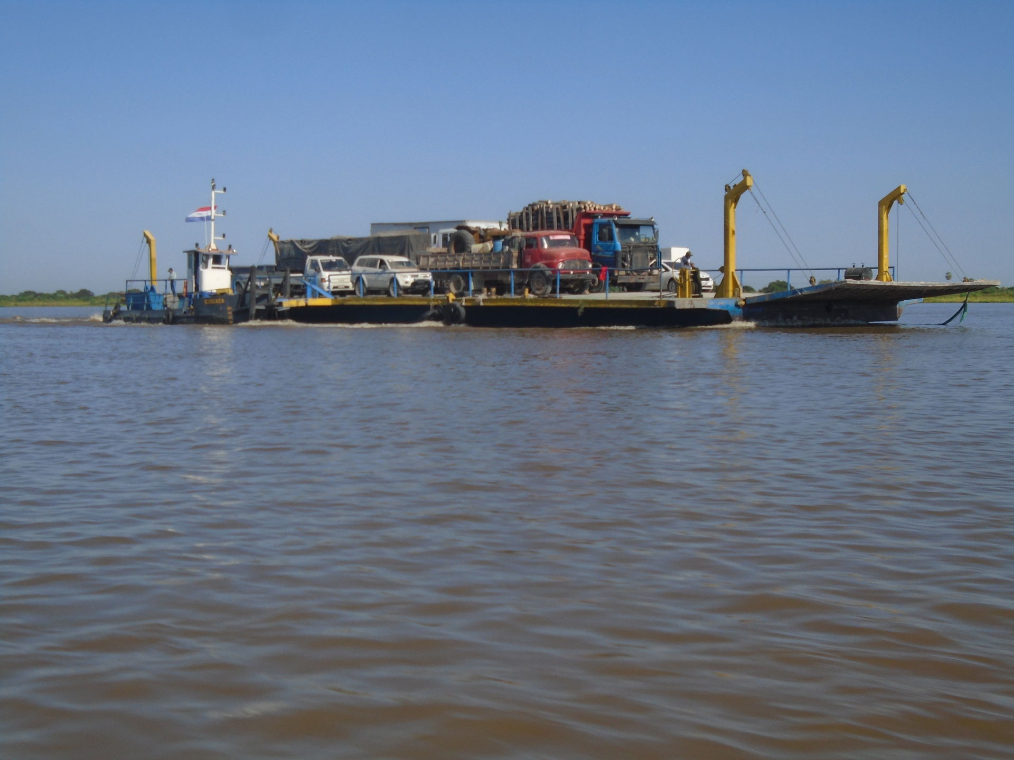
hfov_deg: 38.9
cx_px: 507
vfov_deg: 29.7
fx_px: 1435
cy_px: 380
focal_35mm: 49
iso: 100
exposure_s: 1/160
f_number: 11.3
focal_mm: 8.7
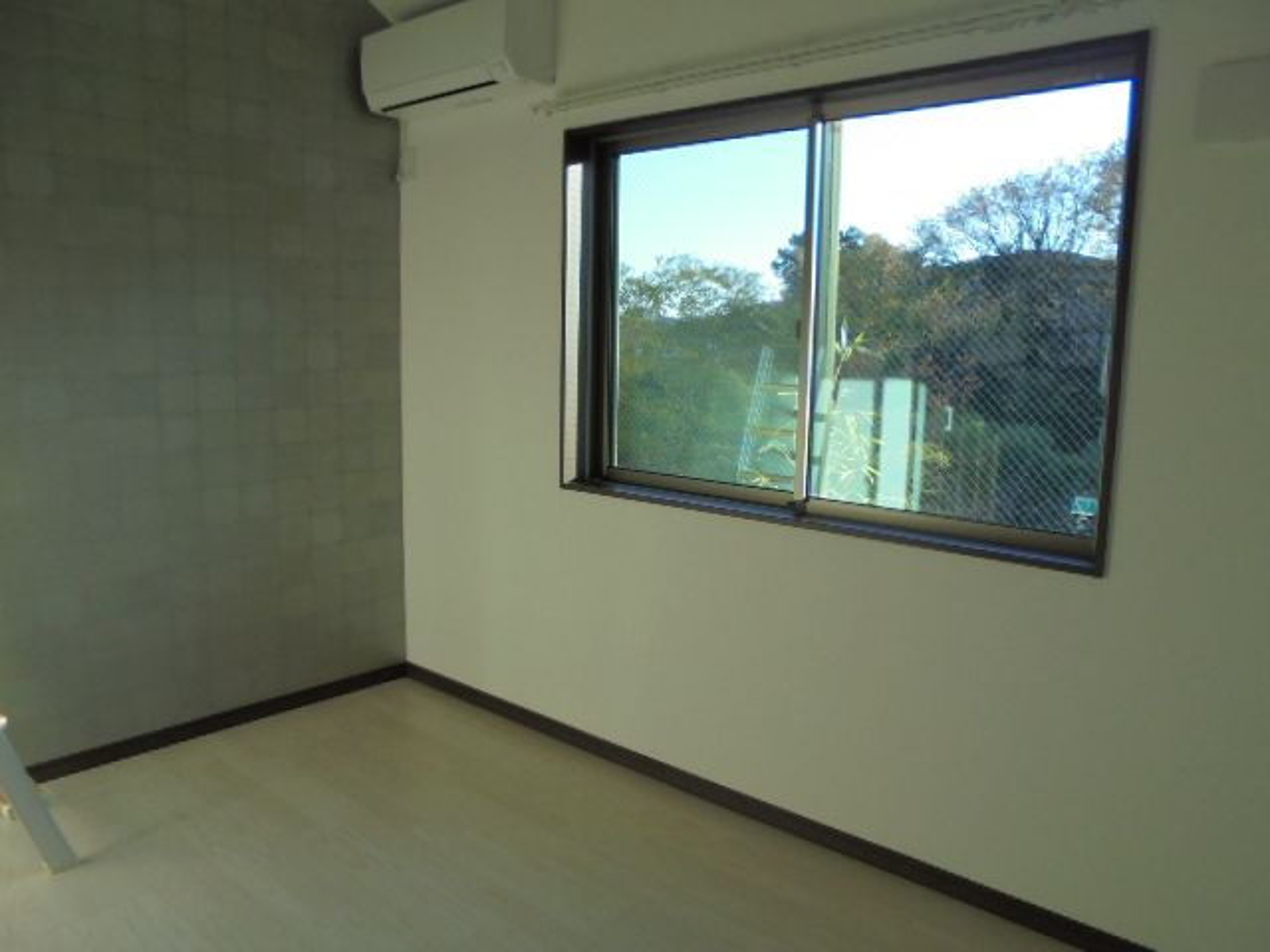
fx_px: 954
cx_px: 635
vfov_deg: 53.1
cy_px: 476
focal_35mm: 26
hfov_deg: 67.3
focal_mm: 4.6
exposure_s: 1/160
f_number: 3.5
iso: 100
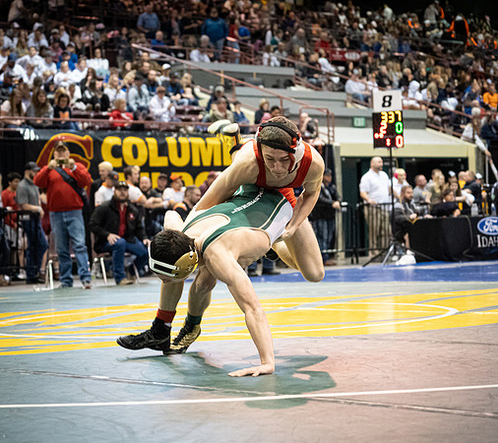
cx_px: 166
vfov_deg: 19.5
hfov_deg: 21.7
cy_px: 222
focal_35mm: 84
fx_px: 1291
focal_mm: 70
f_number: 4
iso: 16000
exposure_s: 1/500
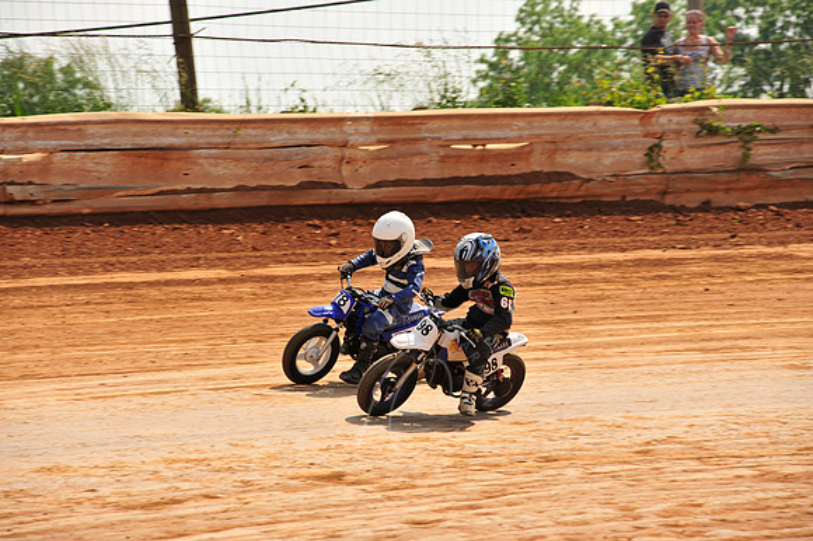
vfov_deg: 6.9
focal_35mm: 200
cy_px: 270
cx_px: 406
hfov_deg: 10.3
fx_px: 4514
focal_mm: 200
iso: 200
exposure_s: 1/400
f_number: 9
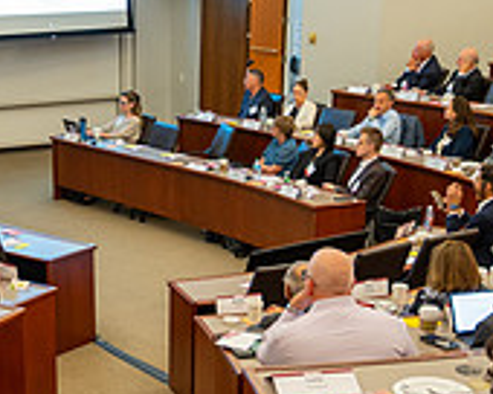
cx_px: 90
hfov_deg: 24.3
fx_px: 1123
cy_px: 368
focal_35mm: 77
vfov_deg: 19.5
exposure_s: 1/80
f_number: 4
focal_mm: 24
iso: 1250
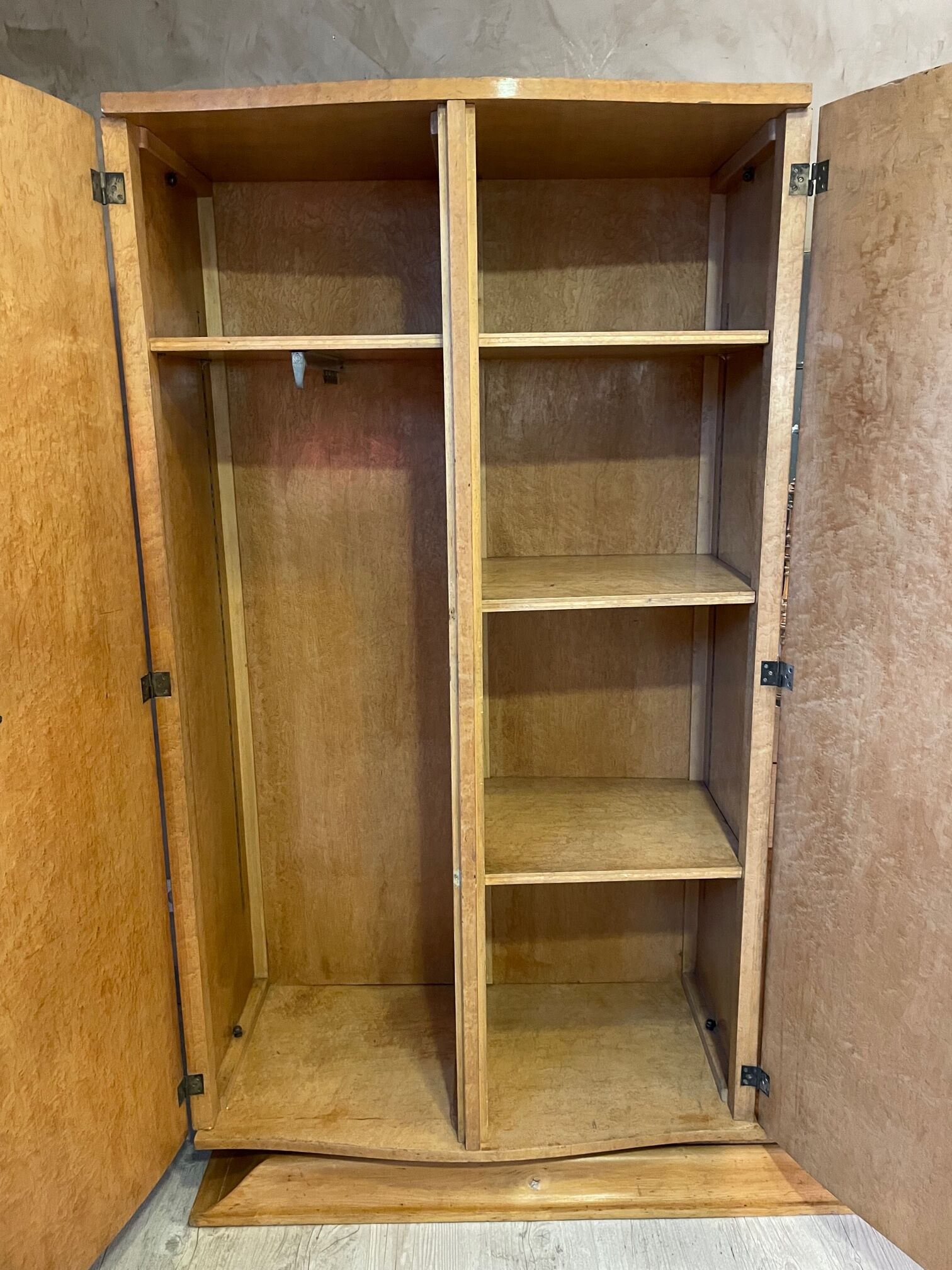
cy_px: 635
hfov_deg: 53.1
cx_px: 476
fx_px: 953
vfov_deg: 67.3
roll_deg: +1.0
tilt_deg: -12.4
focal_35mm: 26
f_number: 1.6
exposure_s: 1/25
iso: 500
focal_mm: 4.2
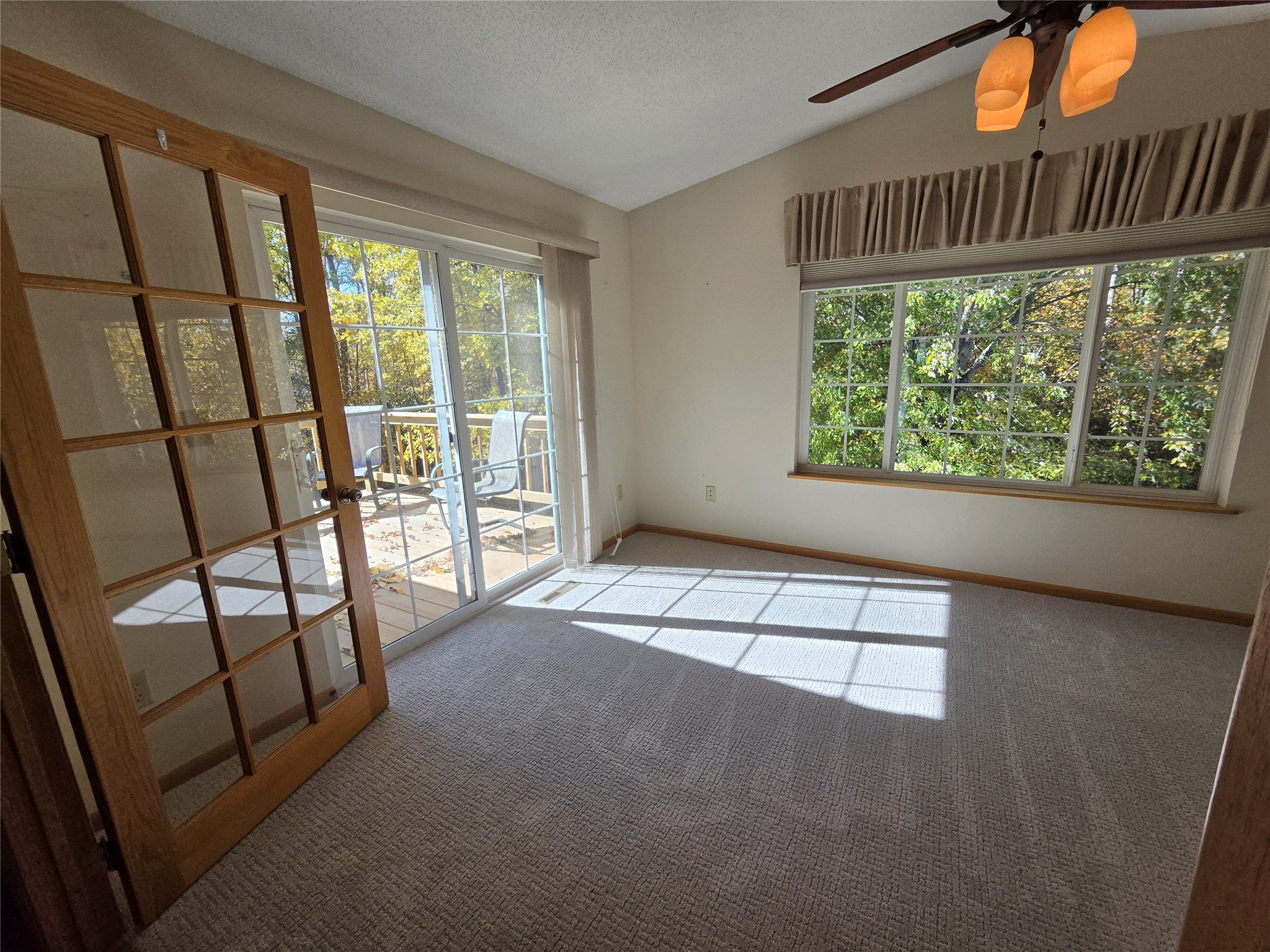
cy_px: 476
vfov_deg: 89.9
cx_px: 635
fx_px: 477
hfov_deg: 106.2
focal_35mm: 13
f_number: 2.2
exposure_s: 1/734
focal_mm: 2.2
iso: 100
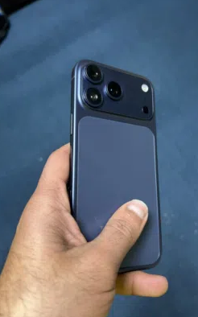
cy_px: 158
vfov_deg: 66.5
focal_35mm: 28
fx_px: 242
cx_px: 112
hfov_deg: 44.4
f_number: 1.5
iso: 100
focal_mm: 5.7
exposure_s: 1/60
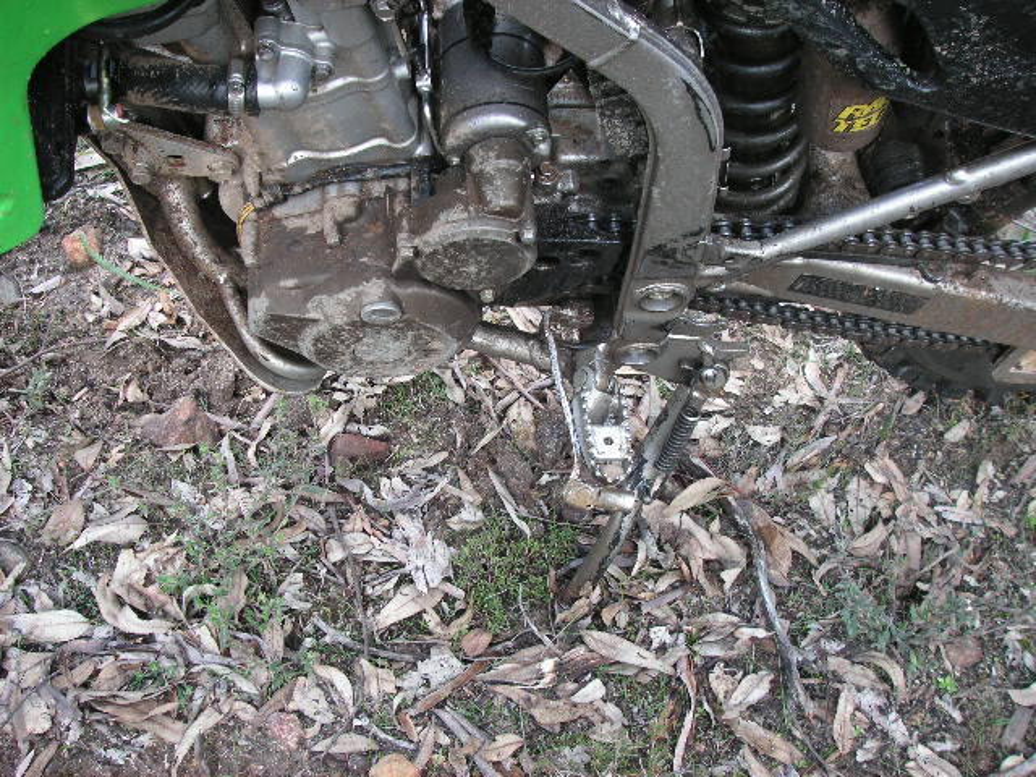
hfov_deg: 49.0
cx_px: 518
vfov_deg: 37.7
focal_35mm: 38
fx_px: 1137
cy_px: 388
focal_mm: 6.3
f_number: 3.3
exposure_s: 1/45
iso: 50
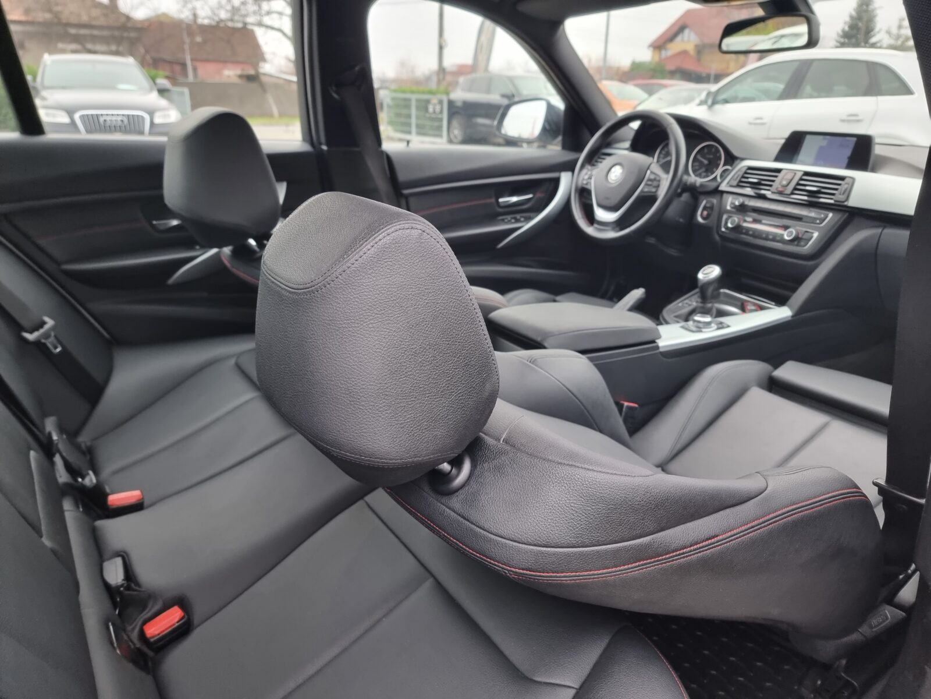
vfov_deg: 56.8
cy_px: 350
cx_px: 466
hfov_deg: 71.6
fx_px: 645
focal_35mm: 24
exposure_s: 1/60
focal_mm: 6.7
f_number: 1.8
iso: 160
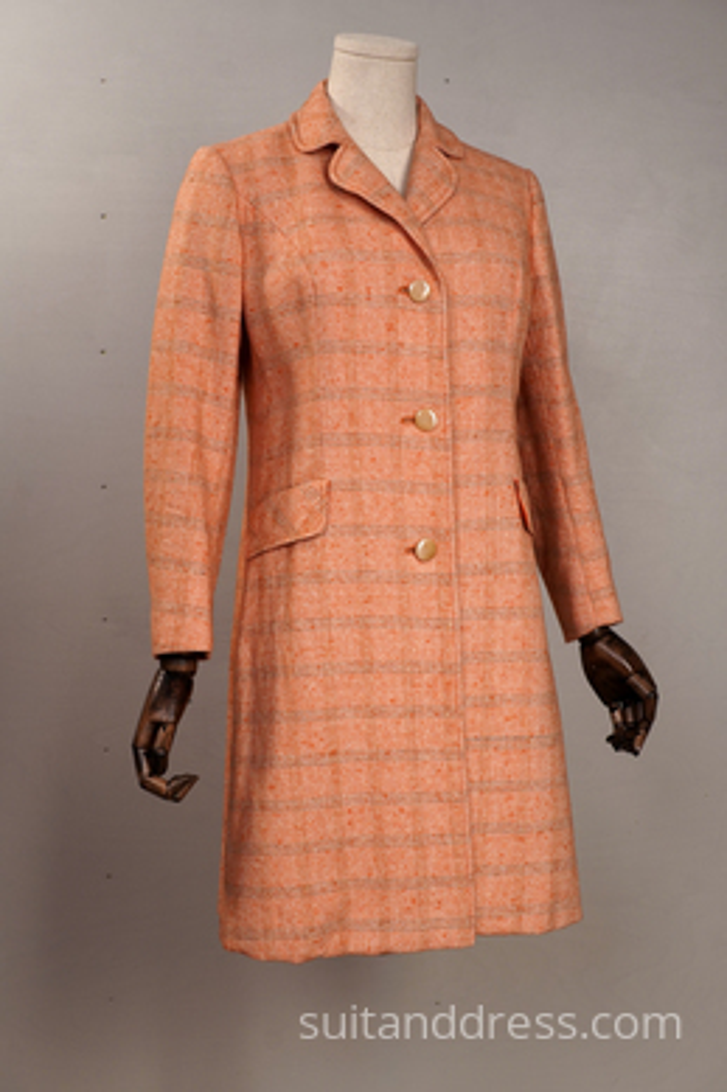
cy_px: 546
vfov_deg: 41.1
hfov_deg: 28.1
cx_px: 364
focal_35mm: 48
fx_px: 1455
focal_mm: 32
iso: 250
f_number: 8
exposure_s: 1/25
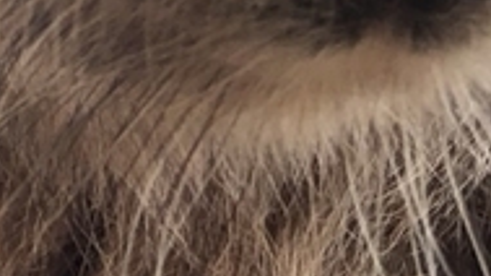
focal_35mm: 222
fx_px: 2888
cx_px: 517
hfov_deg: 9.6
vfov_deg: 4.9
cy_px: -823
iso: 25
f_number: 2.2
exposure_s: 1/120
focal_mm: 2.87
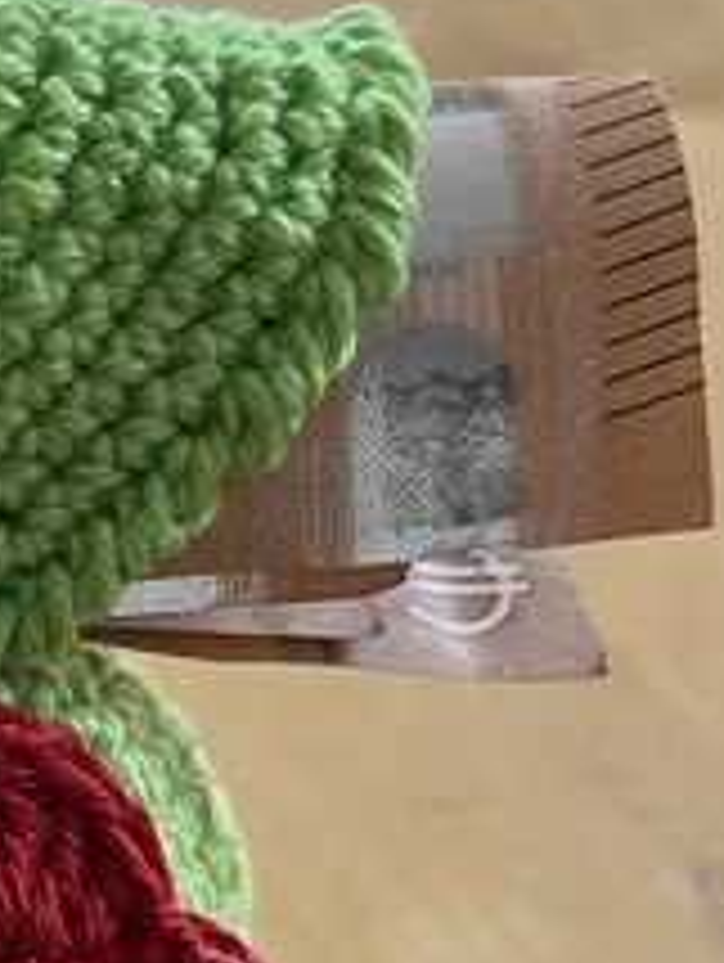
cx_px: -450
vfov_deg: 19.8
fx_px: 2700
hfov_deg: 14.0
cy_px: 868
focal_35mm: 97
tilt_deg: -50.2
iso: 200
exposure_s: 1/60
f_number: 1.6
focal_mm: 5.1
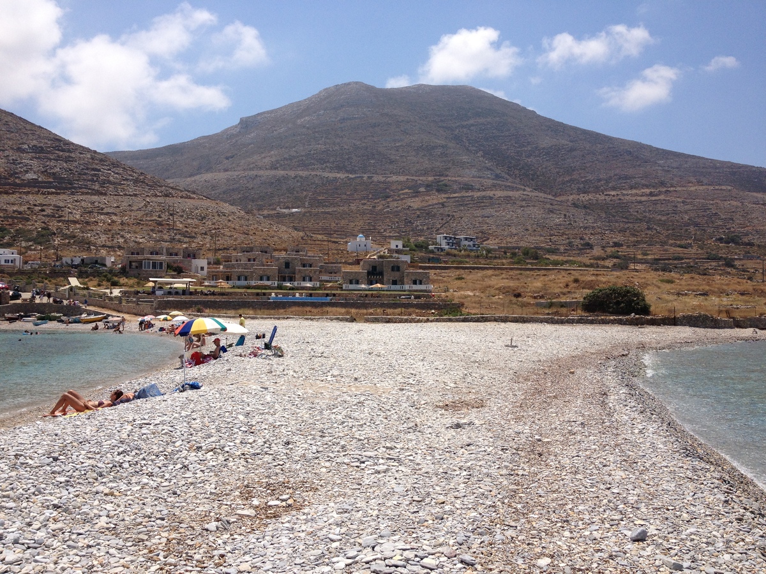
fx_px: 774
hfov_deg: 52.6
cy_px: 287
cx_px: 383
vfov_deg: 40.7
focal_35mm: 35
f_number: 2.4
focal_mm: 4.28
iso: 50
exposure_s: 1/3067
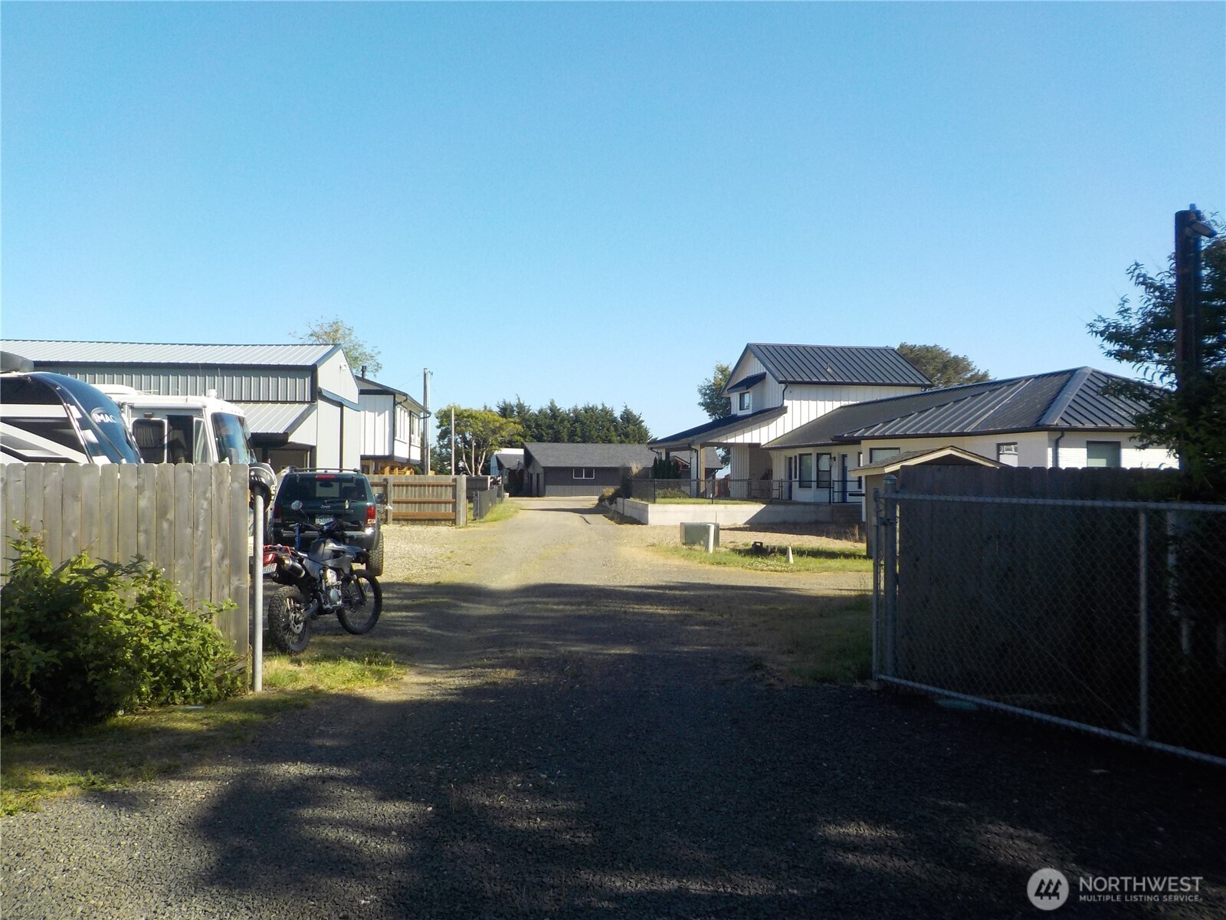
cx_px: 613
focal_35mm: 30
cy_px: 460
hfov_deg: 60.0
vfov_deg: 46.8
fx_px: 1063
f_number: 3.3
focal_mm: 4.1
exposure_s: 1/800
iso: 125
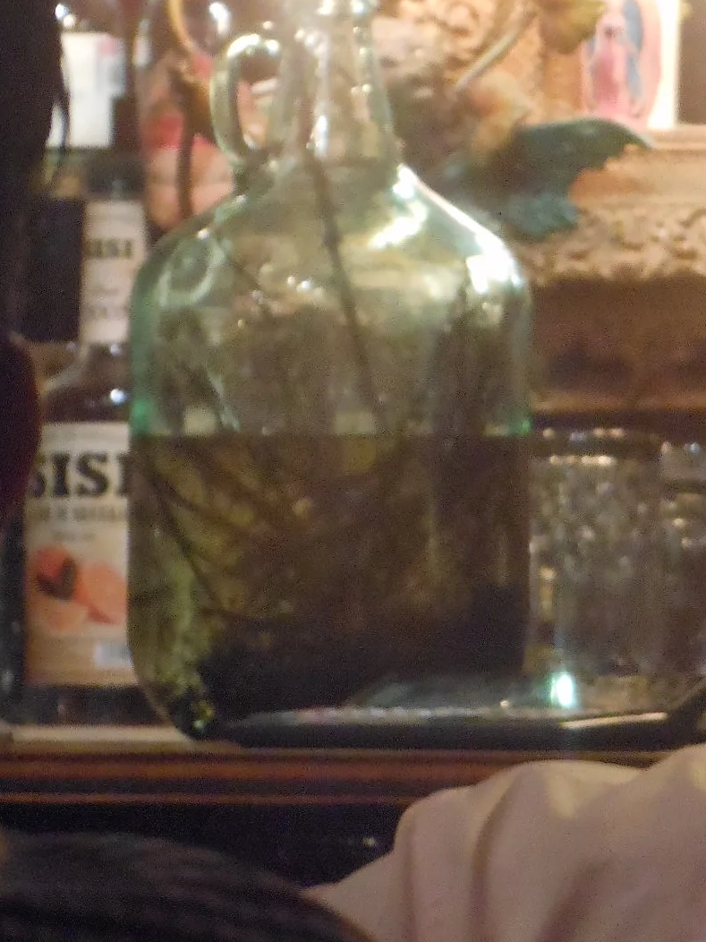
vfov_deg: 5.3
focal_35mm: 372
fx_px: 10116
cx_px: 485
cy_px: 441
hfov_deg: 4.0
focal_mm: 34
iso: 800
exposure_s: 1/5
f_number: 5.6
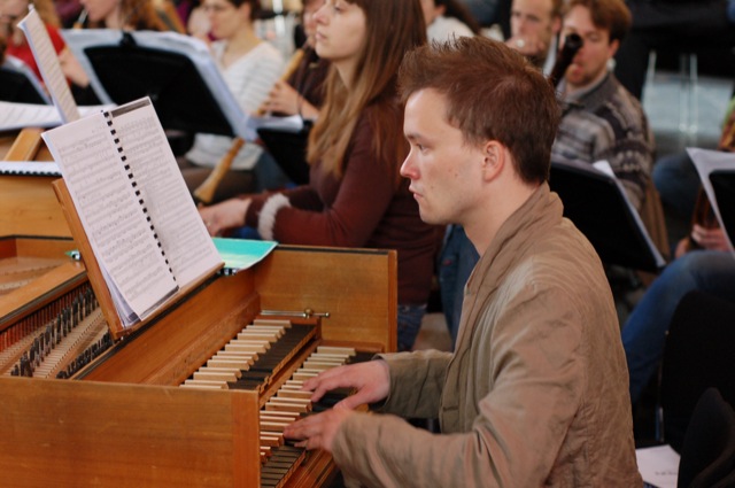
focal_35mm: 75
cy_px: 244
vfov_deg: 18.1
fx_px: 1529
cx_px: 368
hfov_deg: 27.0
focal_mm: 50
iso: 800
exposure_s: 1/40
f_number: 3.2
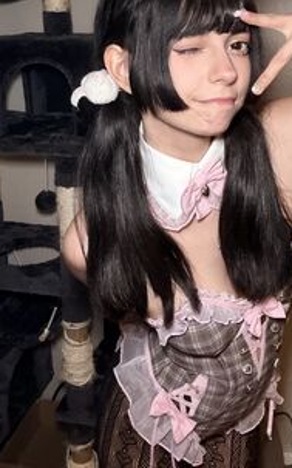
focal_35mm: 49
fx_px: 625
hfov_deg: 26.2
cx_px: 184
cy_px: 161
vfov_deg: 40.6
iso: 500
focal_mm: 2.71
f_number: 1.9
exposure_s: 1/30
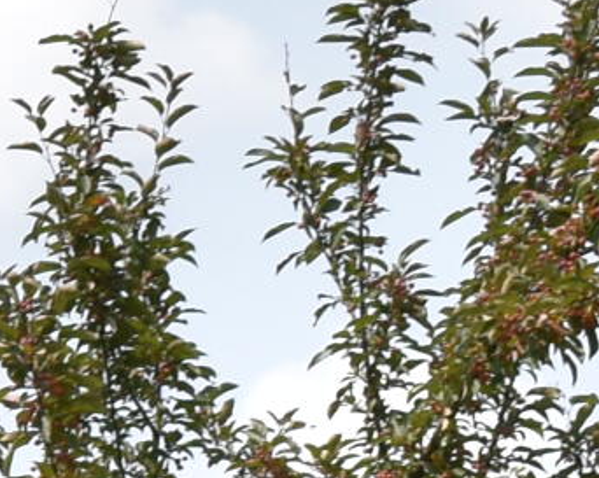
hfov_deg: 4.7
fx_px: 6786
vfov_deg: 4.0
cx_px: -1648
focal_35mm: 383
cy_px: 917
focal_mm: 31
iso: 100
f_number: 8
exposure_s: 1/200
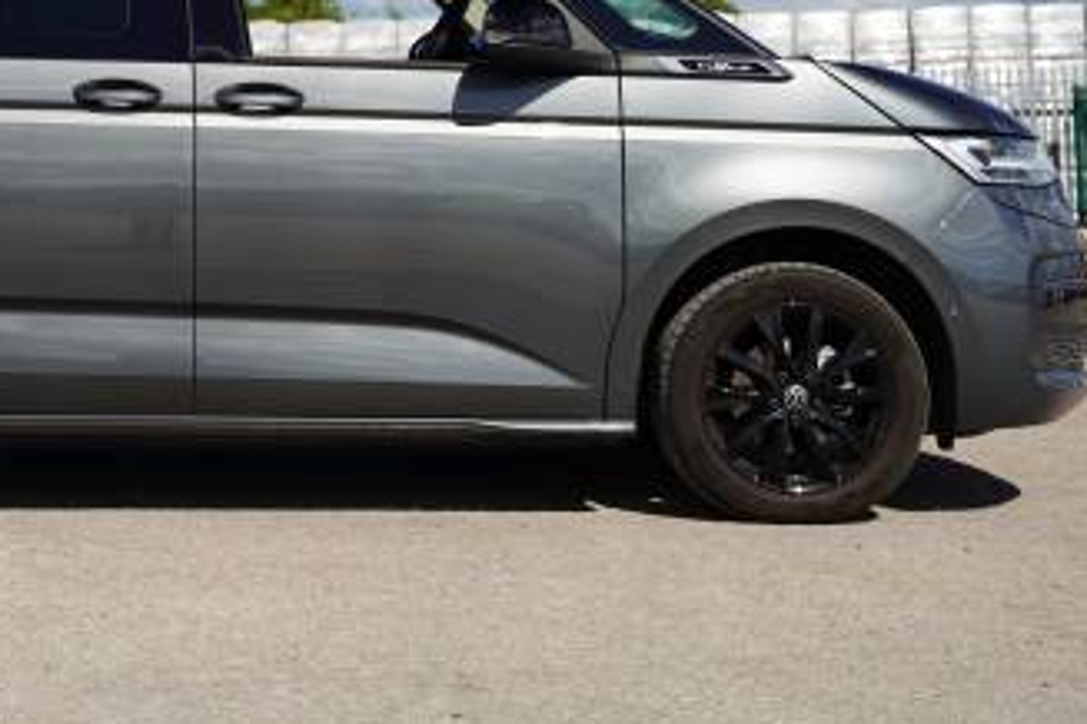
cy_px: 66
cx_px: 143
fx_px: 2614
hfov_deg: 23.0
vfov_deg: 15.6
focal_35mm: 87
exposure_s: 1/400
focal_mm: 44.3
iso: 100
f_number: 5
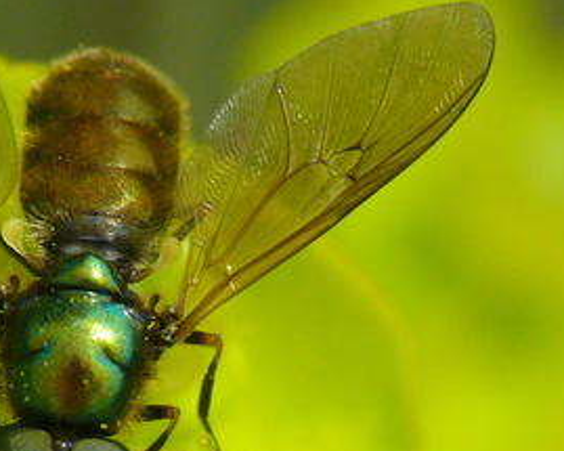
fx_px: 15501
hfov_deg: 2.1
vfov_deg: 1.7
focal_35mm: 929
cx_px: 114
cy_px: 382
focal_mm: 63.3
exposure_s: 1/400
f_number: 7.1
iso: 200
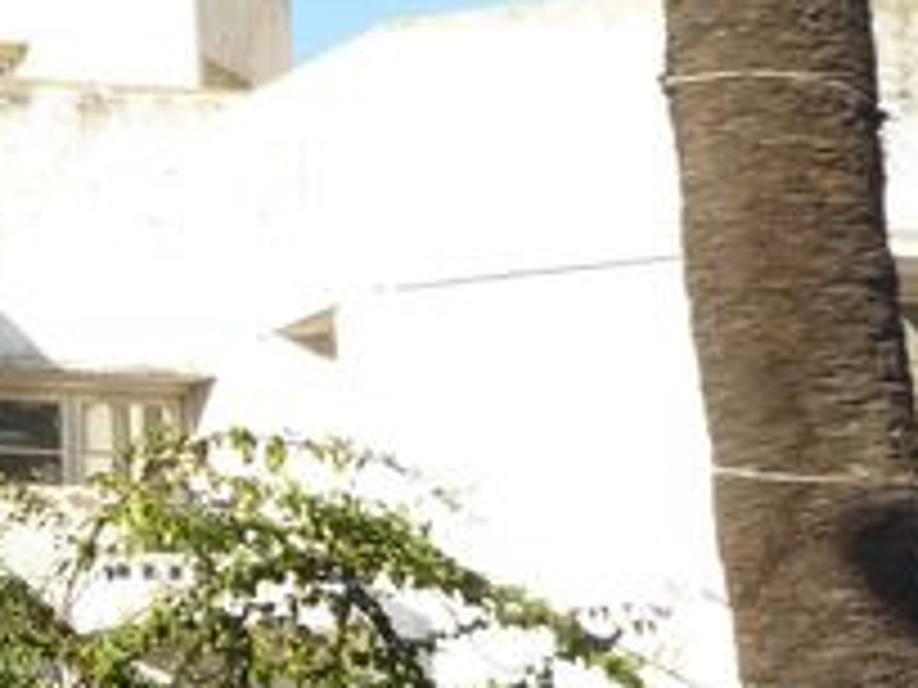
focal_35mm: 180
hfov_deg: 10.3
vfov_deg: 8.2
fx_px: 4774
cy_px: 445
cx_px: -788
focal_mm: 7.8
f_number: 3.9
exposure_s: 1/320
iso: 80
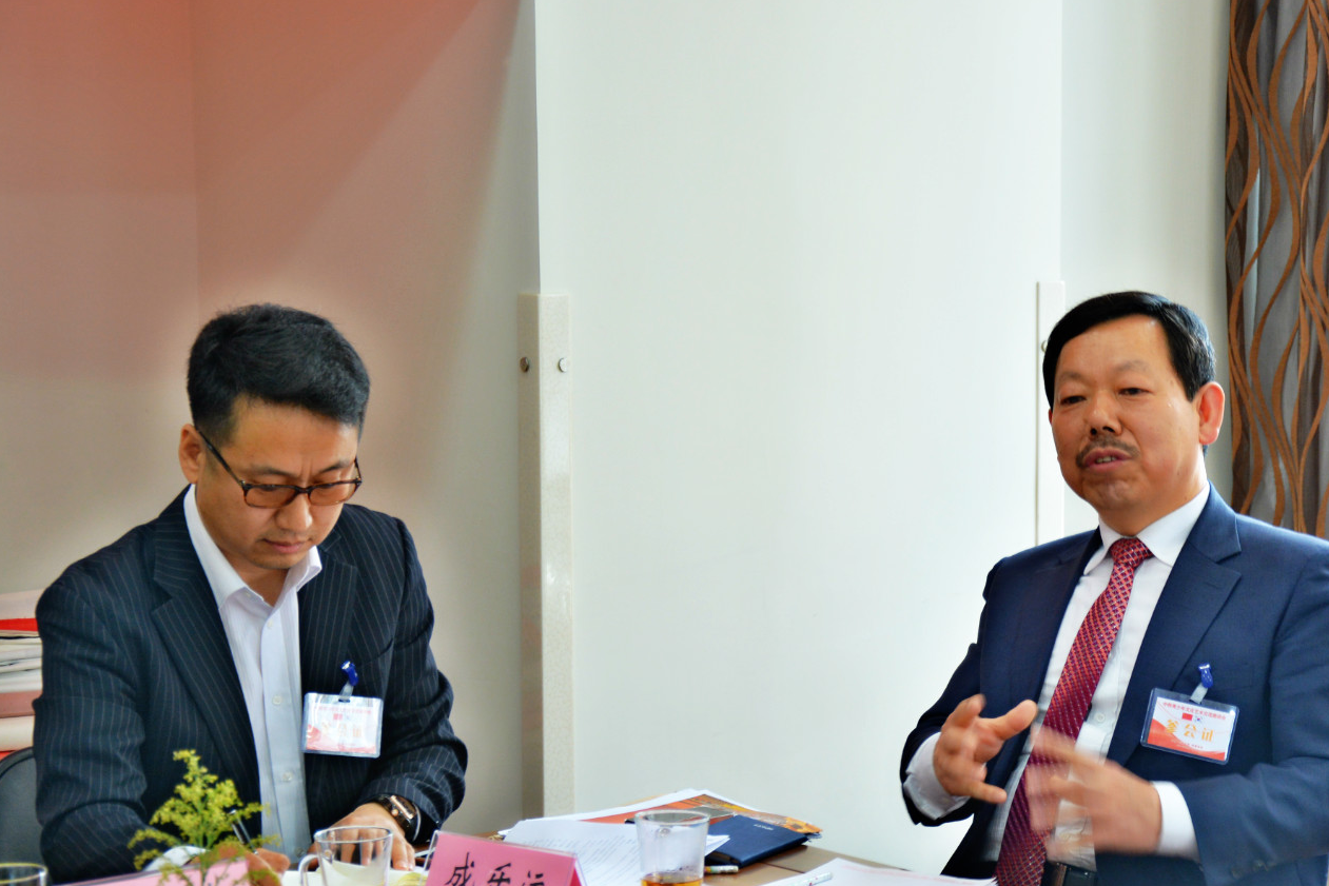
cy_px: 506
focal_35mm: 99
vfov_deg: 13.8
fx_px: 3655
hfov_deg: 20.6
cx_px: 828
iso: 320
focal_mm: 52
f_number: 5
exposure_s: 1/20
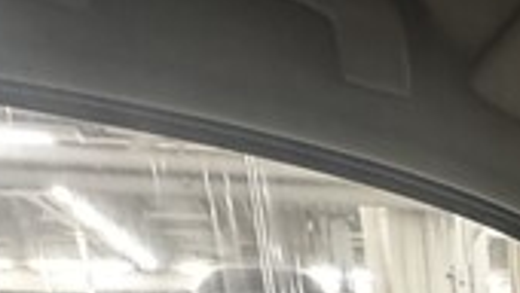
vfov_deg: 12.1
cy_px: 786
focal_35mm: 70
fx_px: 966
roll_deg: +0.6
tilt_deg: -21.3
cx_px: 707
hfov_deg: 25.2
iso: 1250
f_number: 2.2
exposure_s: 1/35
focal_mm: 2.22
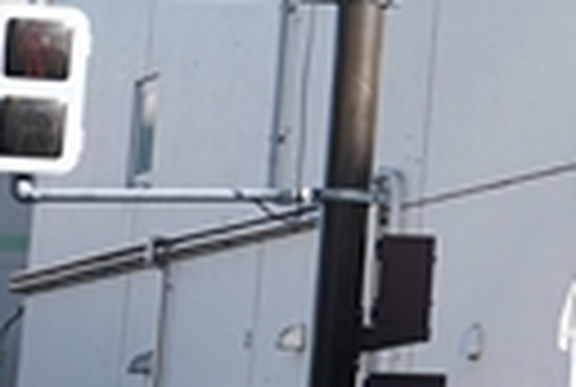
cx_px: 1647
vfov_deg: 6.3
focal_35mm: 218
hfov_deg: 8.2
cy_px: -38
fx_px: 3496
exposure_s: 1/400
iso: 100
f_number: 4
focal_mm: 35
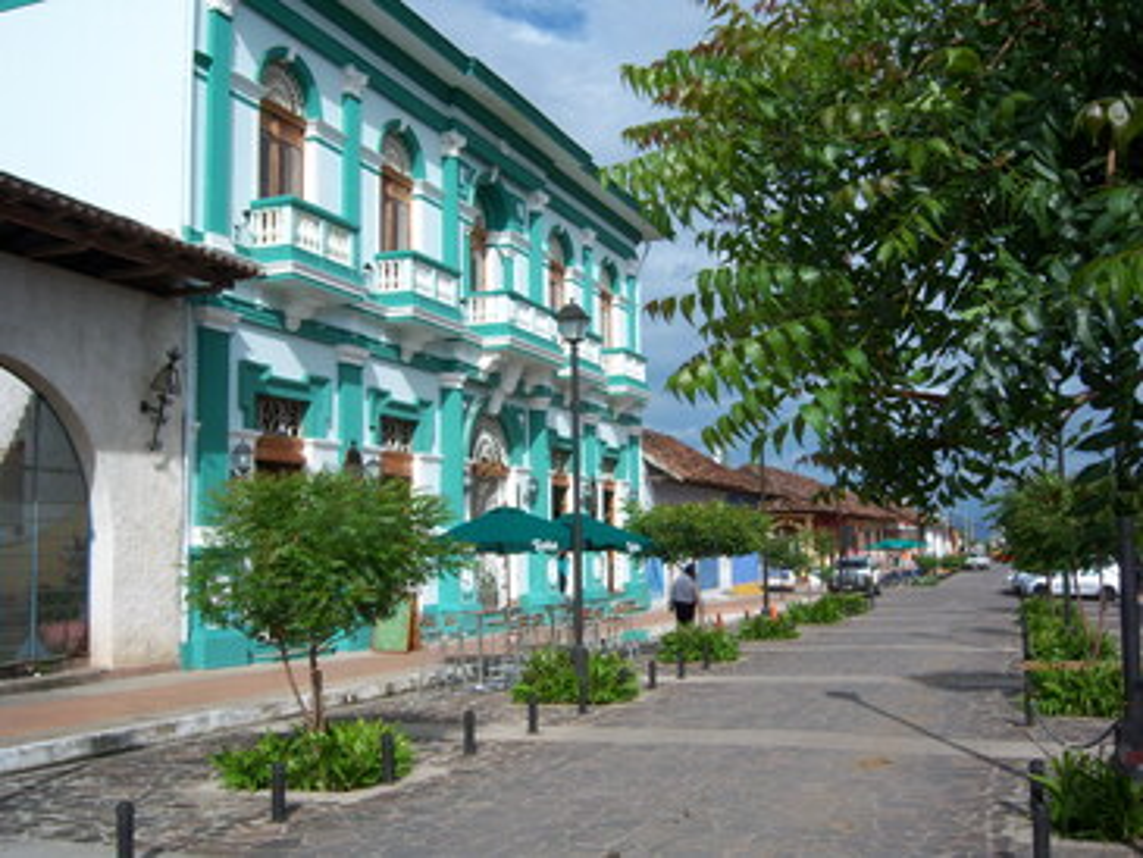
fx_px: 1189
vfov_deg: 39.7
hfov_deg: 51.3
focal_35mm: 36
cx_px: 572
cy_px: 429
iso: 80
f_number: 4.8
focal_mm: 7.5
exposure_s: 1/1000
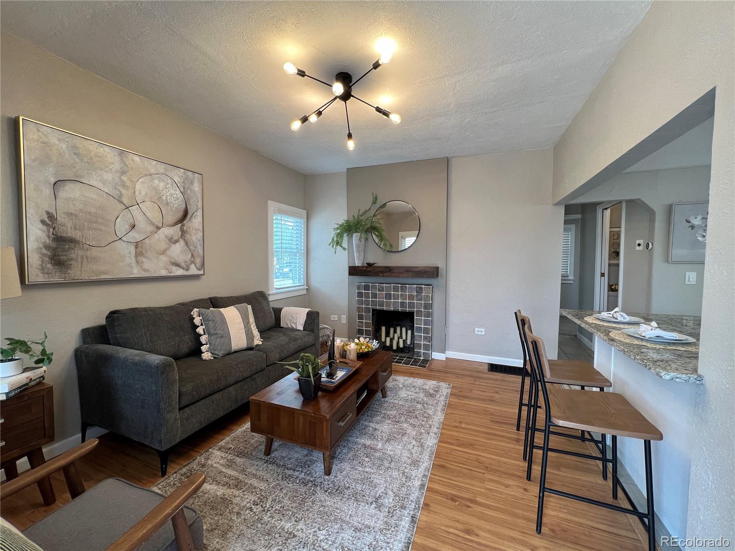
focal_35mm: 13
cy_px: 276
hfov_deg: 106.2
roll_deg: -0.9
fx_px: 276
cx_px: 368
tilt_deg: -4.9
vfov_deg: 89.9
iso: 100
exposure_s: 1/120
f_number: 1.8
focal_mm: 1.57
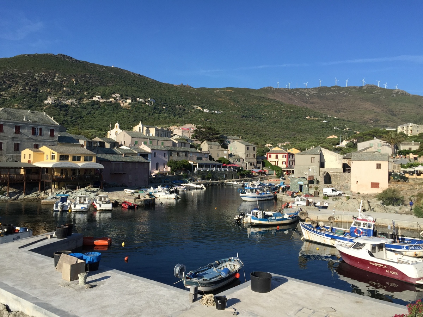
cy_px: 158
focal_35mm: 29
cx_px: 212
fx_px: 354
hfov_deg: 61.7
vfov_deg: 48.2
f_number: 2.2
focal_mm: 4.15
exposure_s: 1/2083
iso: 32
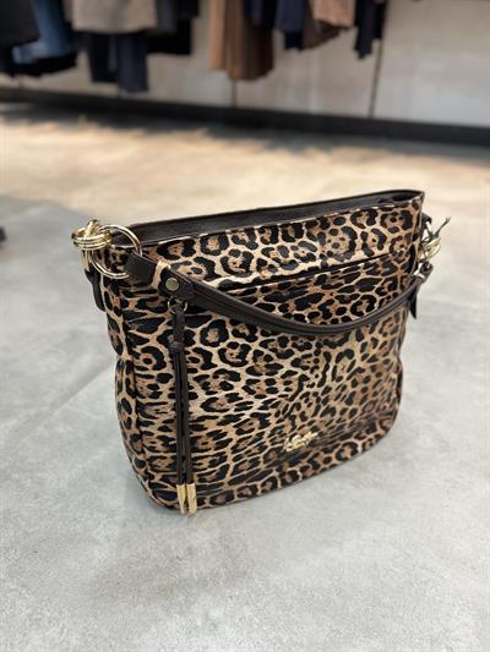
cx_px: 245
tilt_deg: -31.7
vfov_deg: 67.3
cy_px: 326
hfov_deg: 53.1
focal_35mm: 26
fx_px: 491
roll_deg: -1.5
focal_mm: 5.7
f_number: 1.5
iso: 80
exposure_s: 1/50
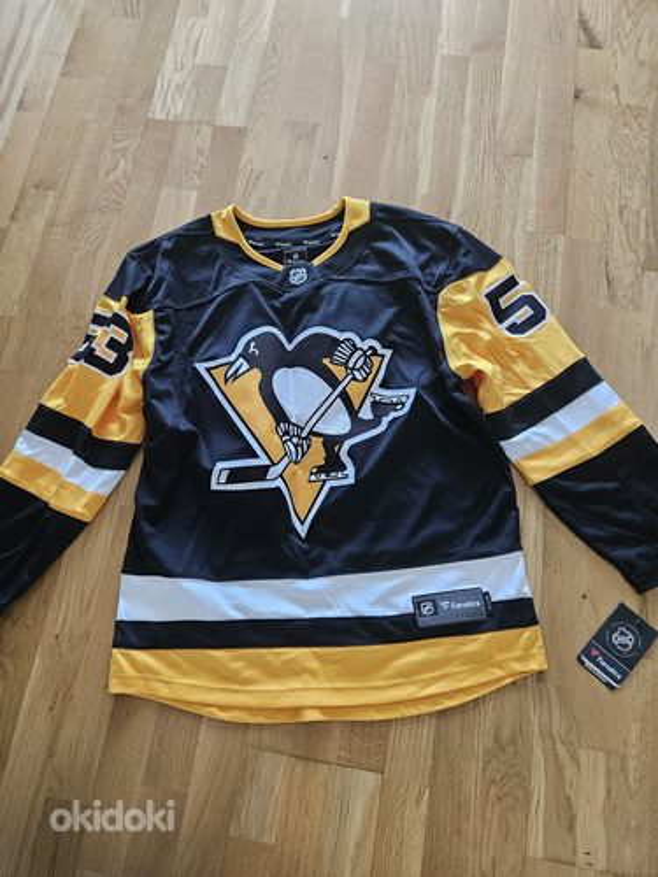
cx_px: 329
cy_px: 438
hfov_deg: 58.9
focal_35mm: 23
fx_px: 583
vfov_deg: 73.9
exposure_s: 1/100
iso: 1000
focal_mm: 5.4
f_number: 1.8
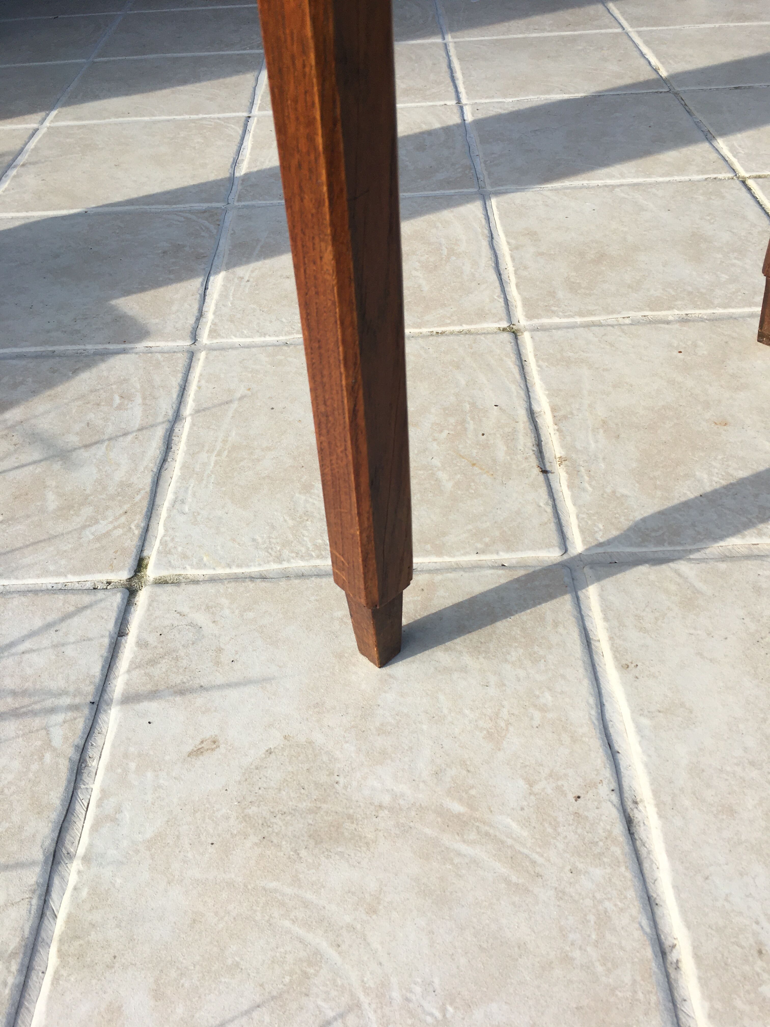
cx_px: 385
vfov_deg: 61.7
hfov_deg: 48.2
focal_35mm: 29
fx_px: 860
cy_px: 514
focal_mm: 4.15
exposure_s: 1/574
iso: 25
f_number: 2.2
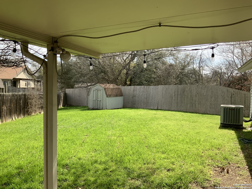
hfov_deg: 61.7
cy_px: 94
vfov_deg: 48.2
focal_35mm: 29
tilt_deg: -1.4
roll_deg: -1.1
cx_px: 126
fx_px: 211
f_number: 1.8
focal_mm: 3
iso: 16
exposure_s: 1/944
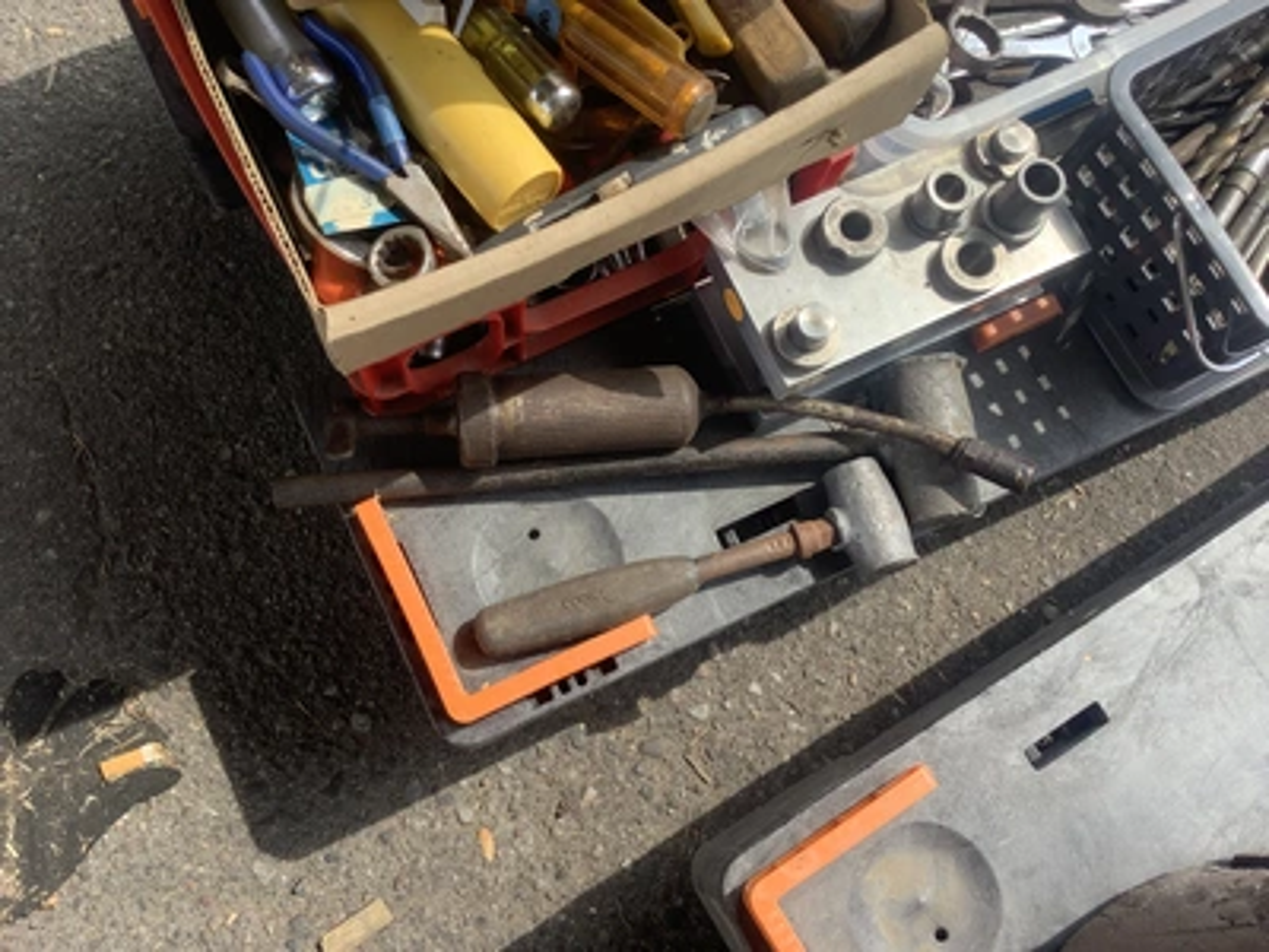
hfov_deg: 58.4
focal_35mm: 31
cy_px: 476
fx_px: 1136
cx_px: 634
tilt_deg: -74.3
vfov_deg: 45.4
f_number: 2.4
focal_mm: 3.3
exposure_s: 1/332
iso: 25
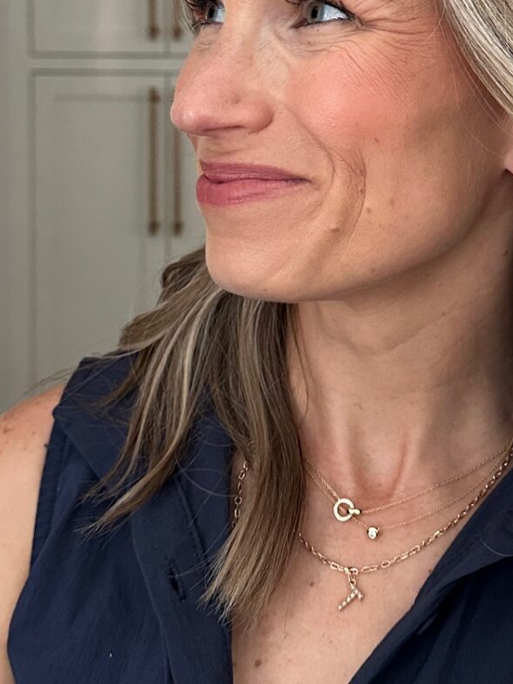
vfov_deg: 32.4
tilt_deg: -2.7
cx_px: 376
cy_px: 215
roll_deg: -1.3
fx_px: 1166
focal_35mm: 59
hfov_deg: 24.6
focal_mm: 6.86
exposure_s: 1/60
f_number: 1.78
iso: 320
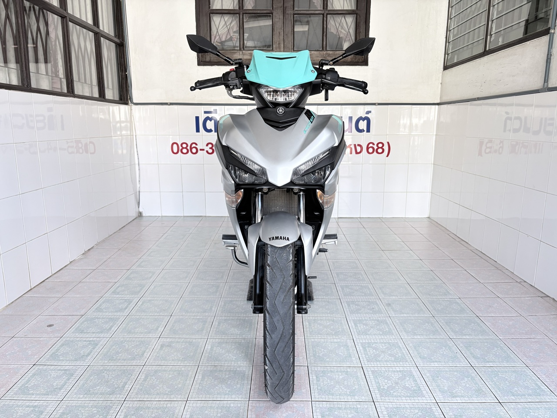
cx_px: 278
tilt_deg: -11.2
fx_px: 418
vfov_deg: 53.1
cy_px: 209
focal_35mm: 26
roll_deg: +0.6
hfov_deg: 67.3
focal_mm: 5.96
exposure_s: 1/122
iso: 100
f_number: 1.6
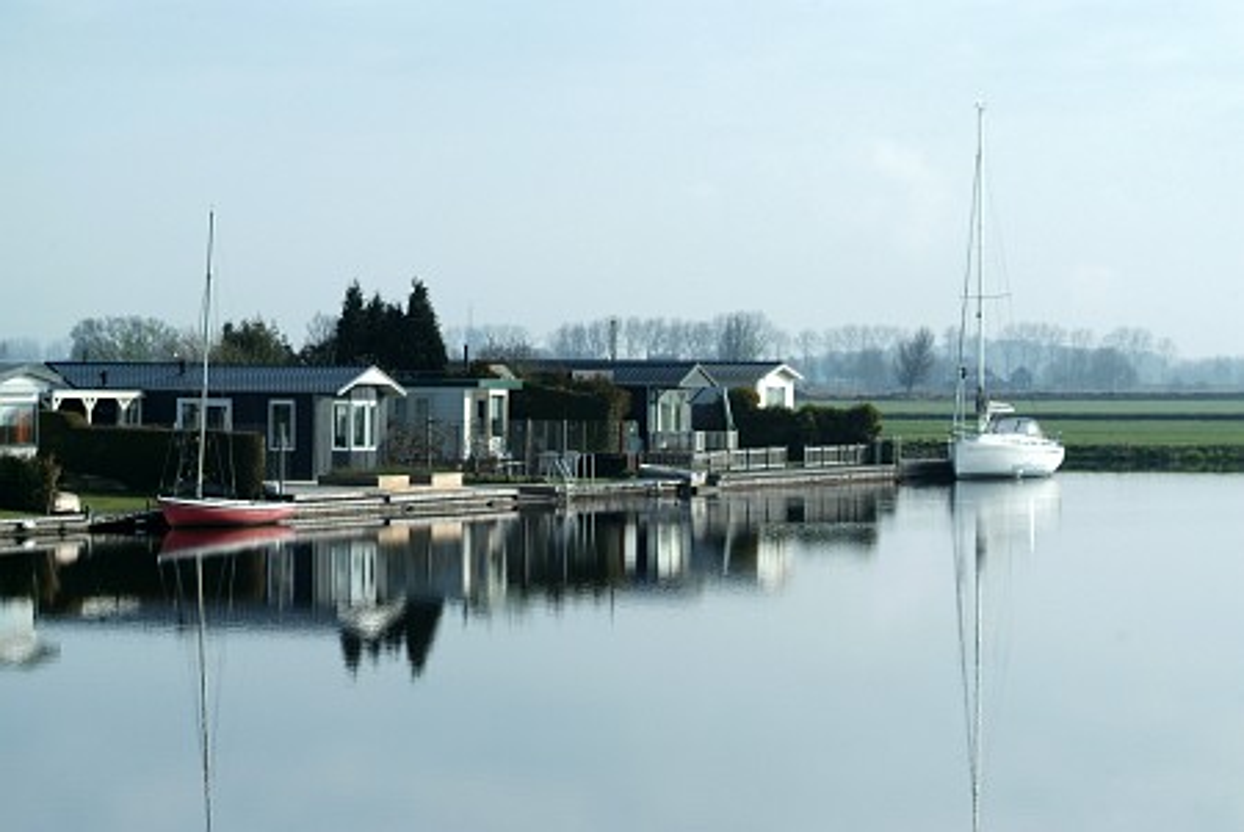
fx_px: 4047
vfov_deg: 11.7
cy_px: 416
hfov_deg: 17.5
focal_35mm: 117
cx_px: 622
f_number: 5.6
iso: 200
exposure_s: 1/1000
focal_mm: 78
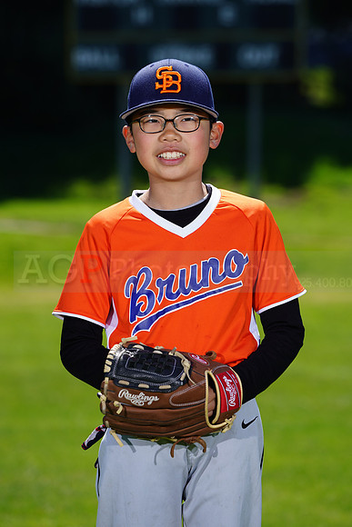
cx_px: 176
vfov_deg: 7.9
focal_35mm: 262
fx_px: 3840
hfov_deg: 5.2
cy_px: 264
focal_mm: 262
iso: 100
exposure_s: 1/250
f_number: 8
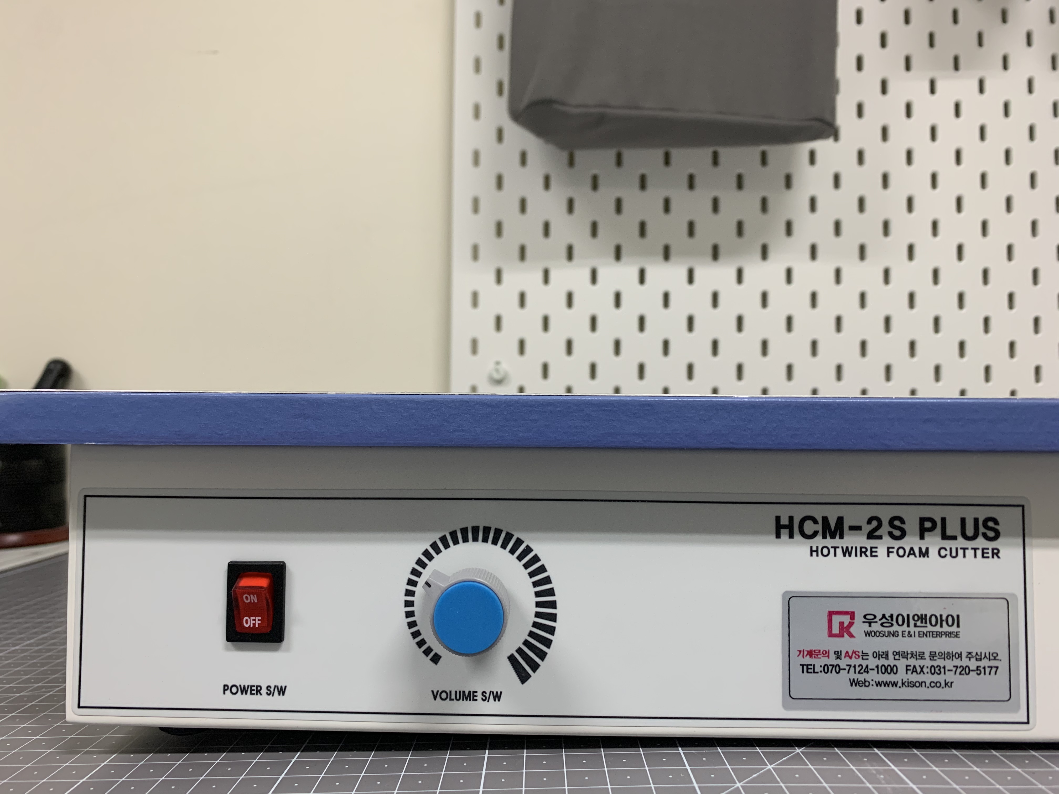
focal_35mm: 26
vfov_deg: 53.1
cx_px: 530
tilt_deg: +2.1
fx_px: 795
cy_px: 397
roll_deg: -0.2
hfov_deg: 67.3
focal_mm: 4.25
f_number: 1.8
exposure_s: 1/60
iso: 100
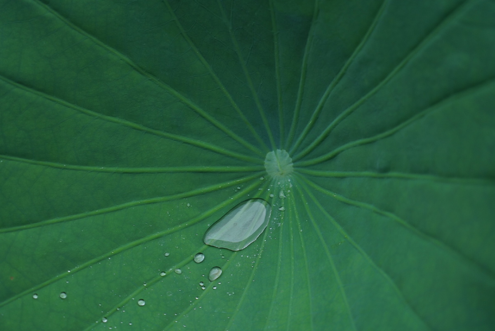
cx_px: 248
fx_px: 1445
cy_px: 166
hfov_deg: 19.4
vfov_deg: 13.1
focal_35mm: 105
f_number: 4
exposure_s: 1/640
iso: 1000
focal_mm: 105
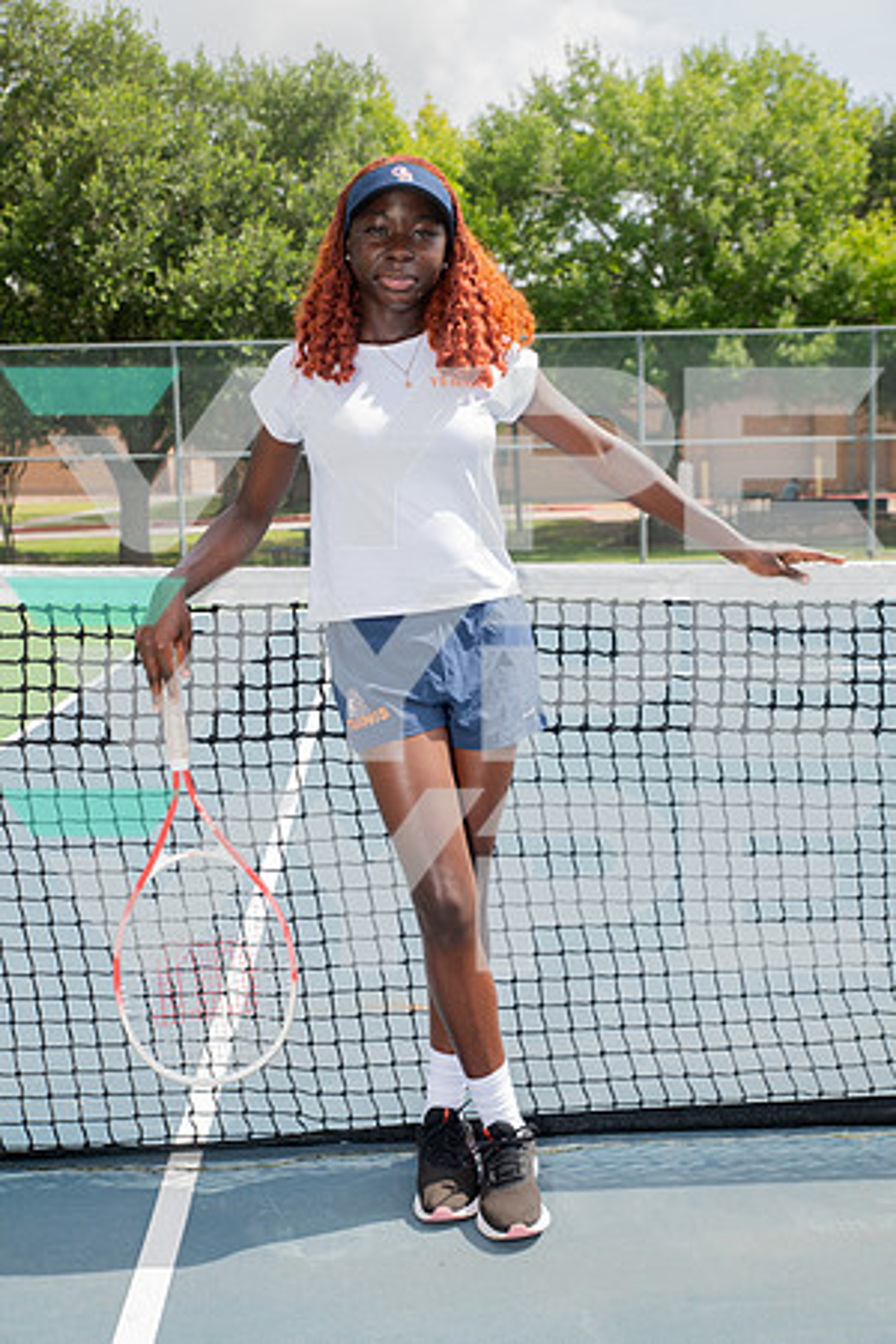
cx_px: 448
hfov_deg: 31.9
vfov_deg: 46.4
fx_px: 1568
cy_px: 672
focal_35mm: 42
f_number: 5.6
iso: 100
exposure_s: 1/400
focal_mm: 42
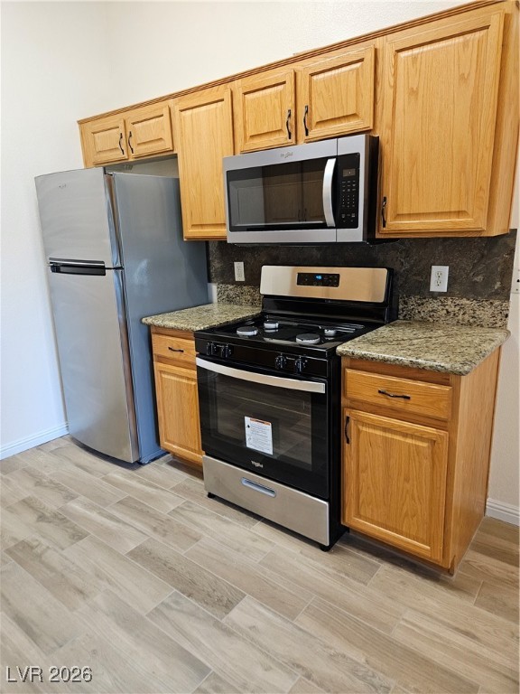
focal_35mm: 23
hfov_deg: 58.9
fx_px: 461
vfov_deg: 73.9
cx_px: 260
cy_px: 347
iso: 400
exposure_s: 1/120
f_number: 1.8
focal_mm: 5.4
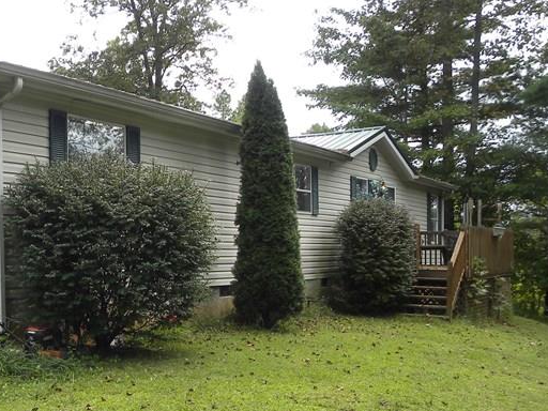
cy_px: 307
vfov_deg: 27.7
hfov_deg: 35.8
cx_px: 125
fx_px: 823
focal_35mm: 52
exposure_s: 1/146
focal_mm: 4.6
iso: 64
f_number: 4
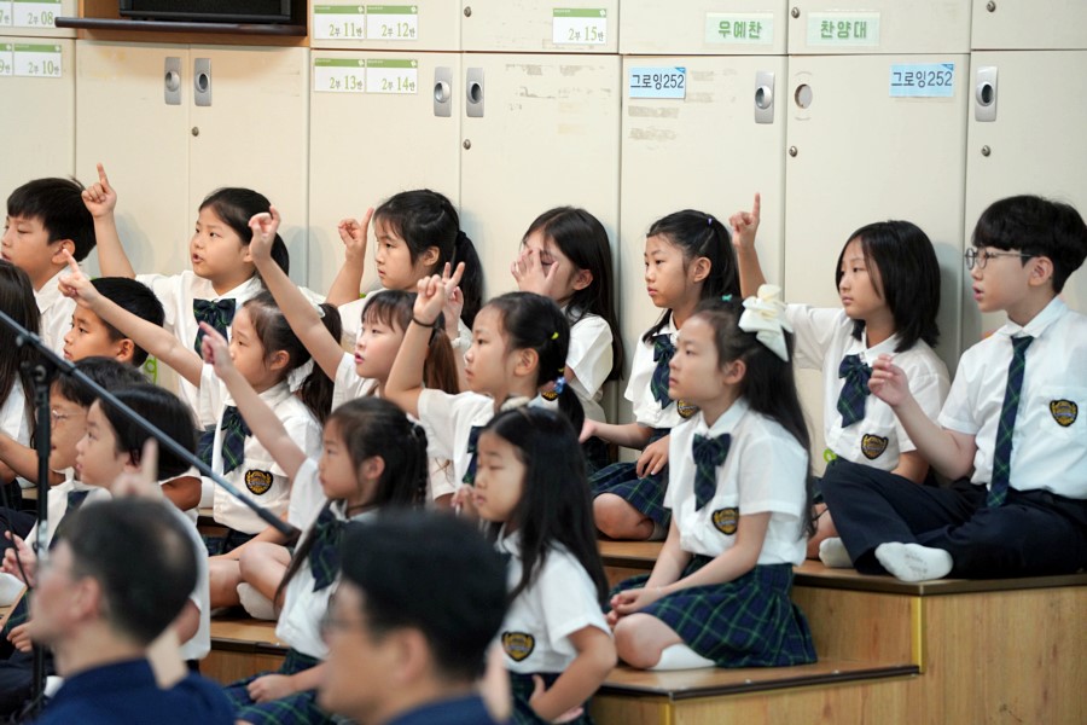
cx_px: 544
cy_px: 362
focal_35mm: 200
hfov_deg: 10.3
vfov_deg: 6.9
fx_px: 6038
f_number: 4
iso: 1600
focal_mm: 200
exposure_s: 1/250
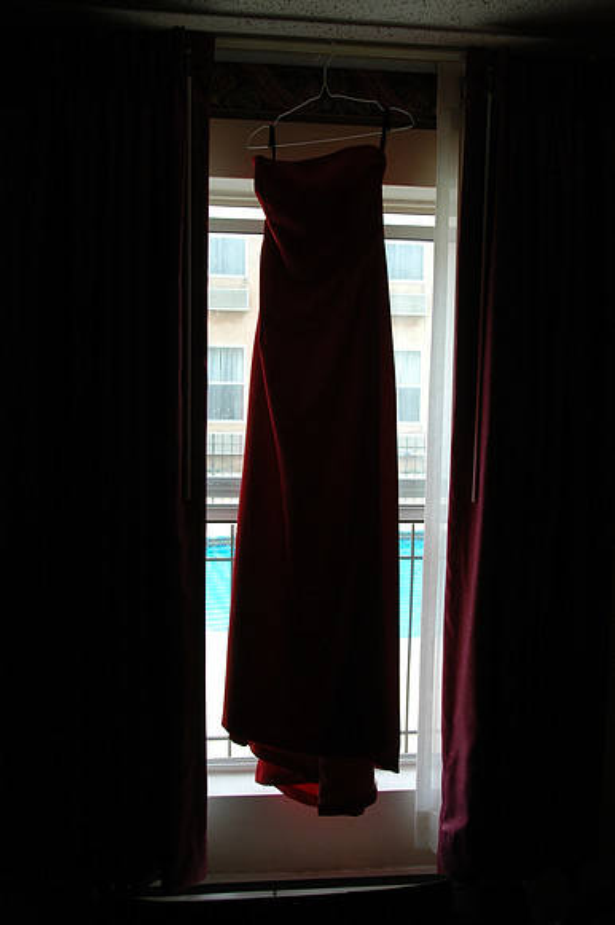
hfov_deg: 36.8
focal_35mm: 36
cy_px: 462
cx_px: 308
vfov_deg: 53.2
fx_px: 924
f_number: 5.6
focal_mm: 24
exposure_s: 1/60
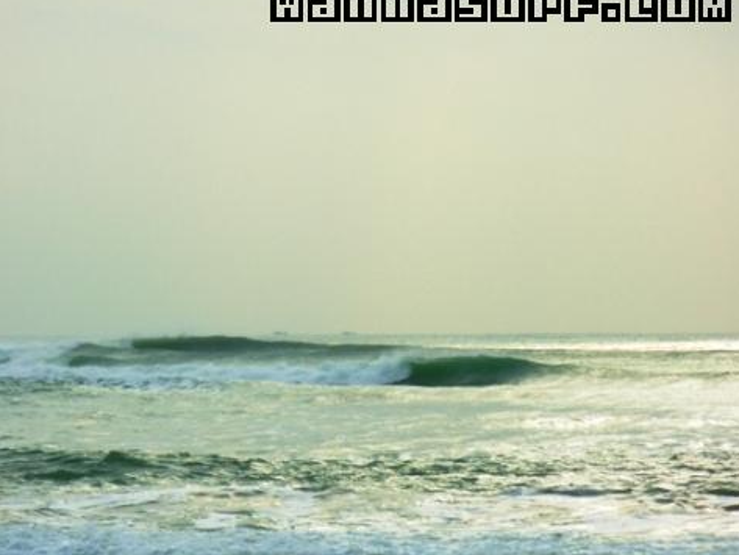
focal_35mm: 208
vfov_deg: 7.1
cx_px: 352
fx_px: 4442
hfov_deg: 9.5
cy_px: 285
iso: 50
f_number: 5
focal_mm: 31.4
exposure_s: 1/443
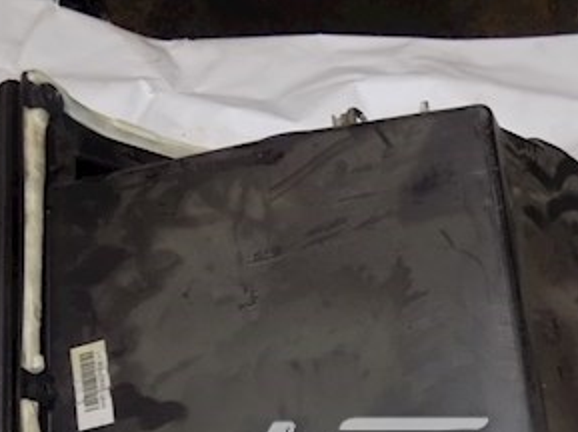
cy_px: 478
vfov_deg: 26.2
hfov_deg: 37.5
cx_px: 290
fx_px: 851
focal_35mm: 51
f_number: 3.1
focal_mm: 4
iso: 180
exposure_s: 1/30
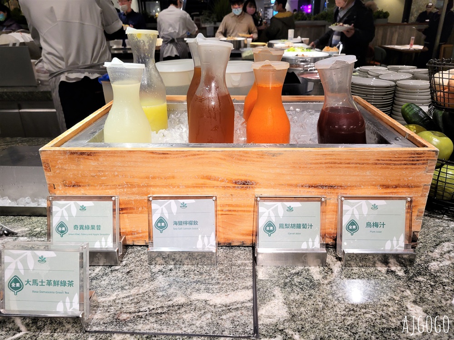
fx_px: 341
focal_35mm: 26
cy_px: 170
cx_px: 227
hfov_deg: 67.3
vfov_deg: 53.1
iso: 200
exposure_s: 1/120
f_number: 1.8
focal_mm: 5.4
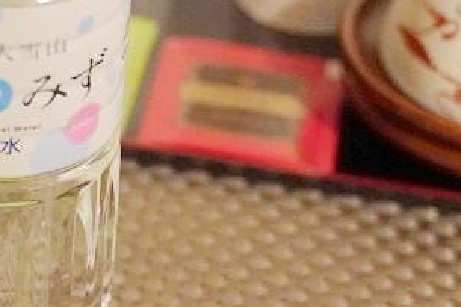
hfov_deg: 15.9
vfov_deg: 10.9
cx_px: -21
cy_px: 163
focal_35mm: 126
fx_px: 1613
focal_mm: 32
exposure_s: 1/100
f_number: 2.8
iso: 12800
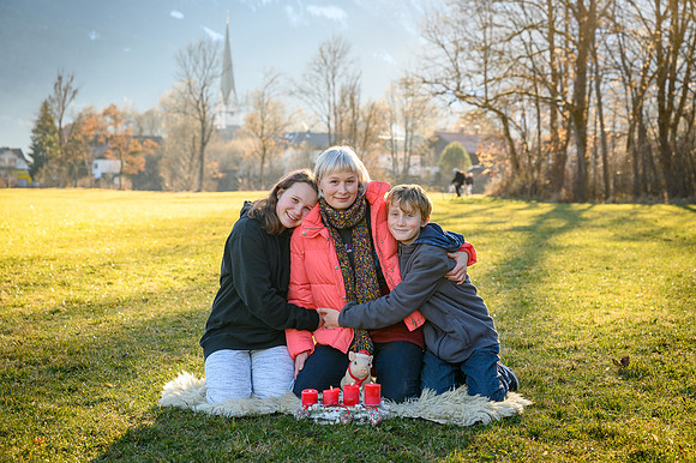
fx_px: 1353
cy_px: 232
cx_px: 348
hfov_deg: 28.9
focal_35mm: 70
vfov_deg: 19.4
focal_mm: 70
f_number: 5
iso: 100
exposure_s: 1/125
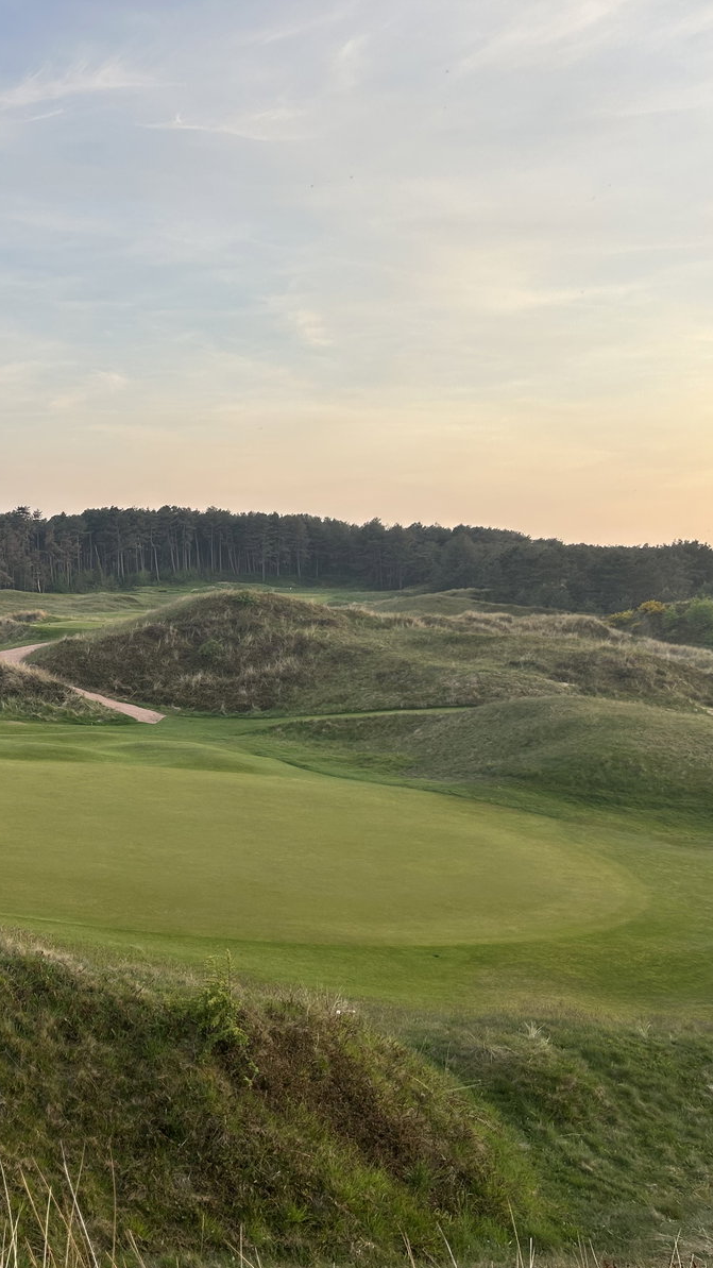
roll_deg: -1.1
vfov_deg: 52.8
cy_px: 636
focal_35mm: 38
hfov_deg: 28.7
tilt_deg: -3.9
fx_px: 1277
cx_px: -44
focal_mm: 5.7
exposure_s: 1/482
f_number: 1.5
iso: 50
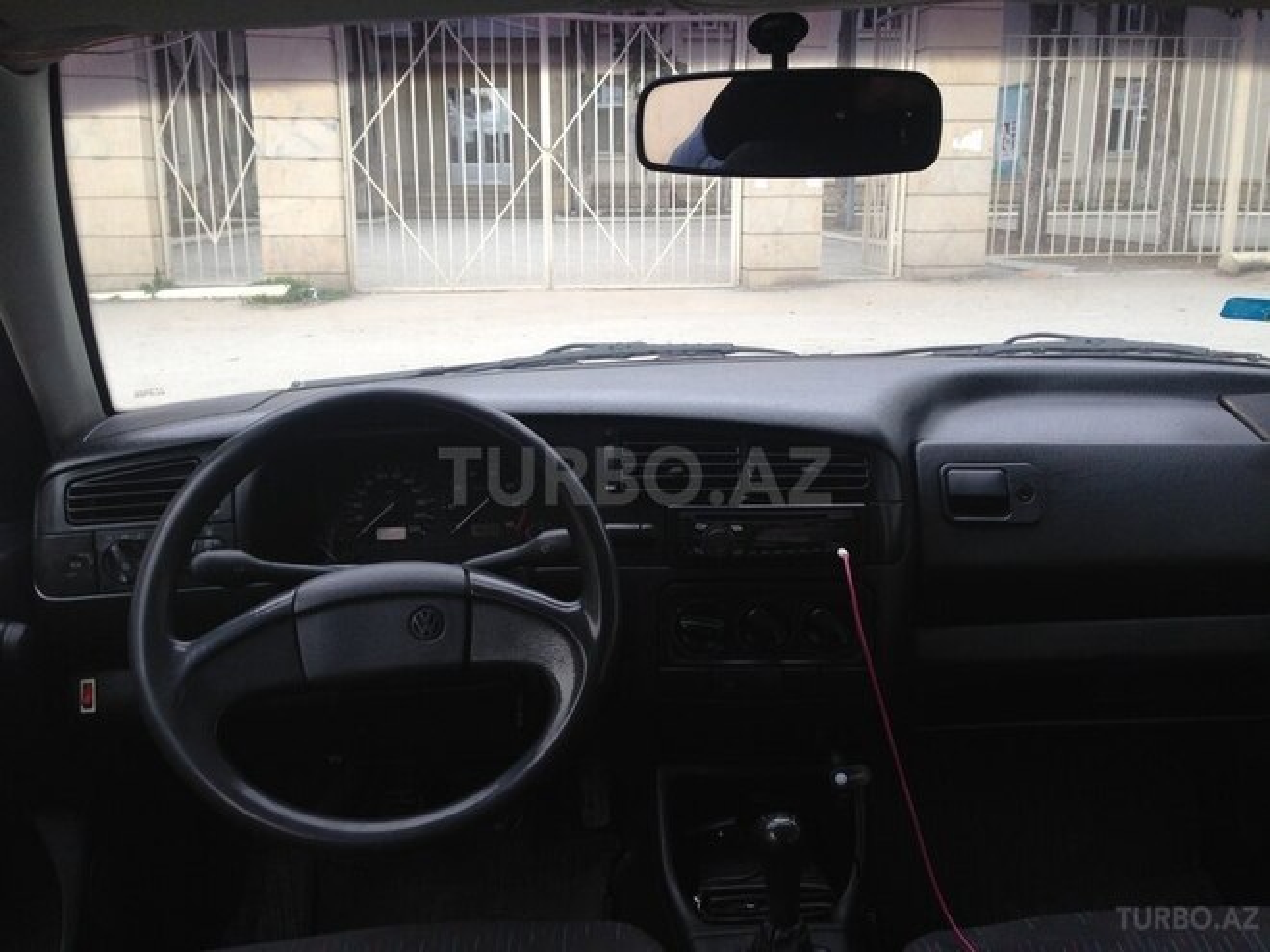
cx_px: 635
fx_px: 1211
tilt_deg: -16.5
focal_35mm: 33
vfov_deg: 42.9
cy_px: 476
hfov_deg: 55.4
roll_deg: +0.7
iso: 64
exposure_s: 1/120
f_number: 2.4
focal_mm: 4.12
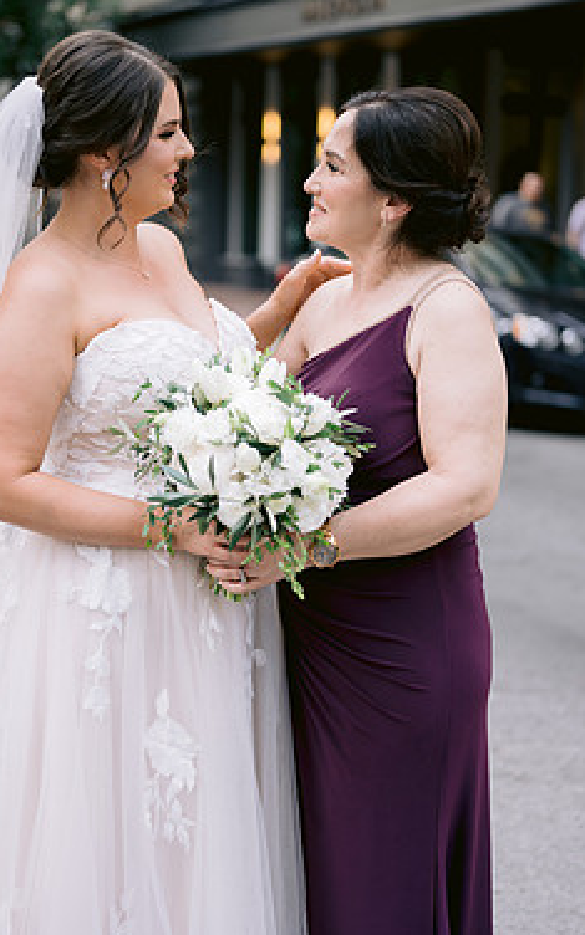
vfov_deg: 33.5
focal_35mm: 61
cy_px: 453
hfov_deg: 21.3
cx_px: 246
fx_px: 1556
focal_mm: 50
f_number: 1.8
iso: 160
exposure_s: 1/500
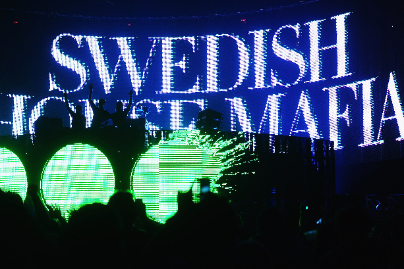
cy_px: 129
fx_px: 831
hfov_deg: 27.3
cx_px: 192
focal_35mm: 74
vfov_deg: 18.4
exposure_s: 1/500
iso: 2000
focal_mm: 70
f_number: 2.8
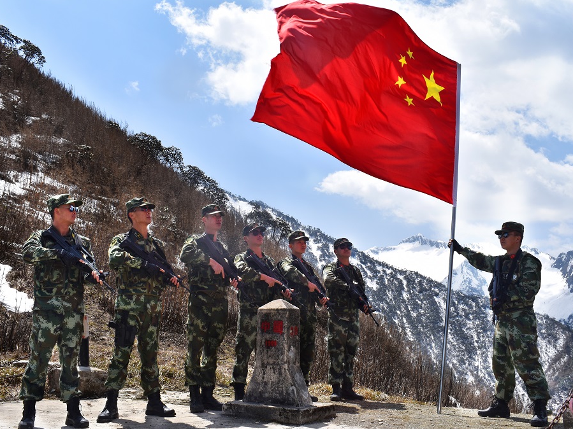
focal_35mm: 36
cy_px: 215
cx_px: 295
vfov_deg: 39.6
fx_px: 596
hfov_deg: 51.4
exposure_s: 1/200
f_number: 14
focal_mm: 22
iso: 100
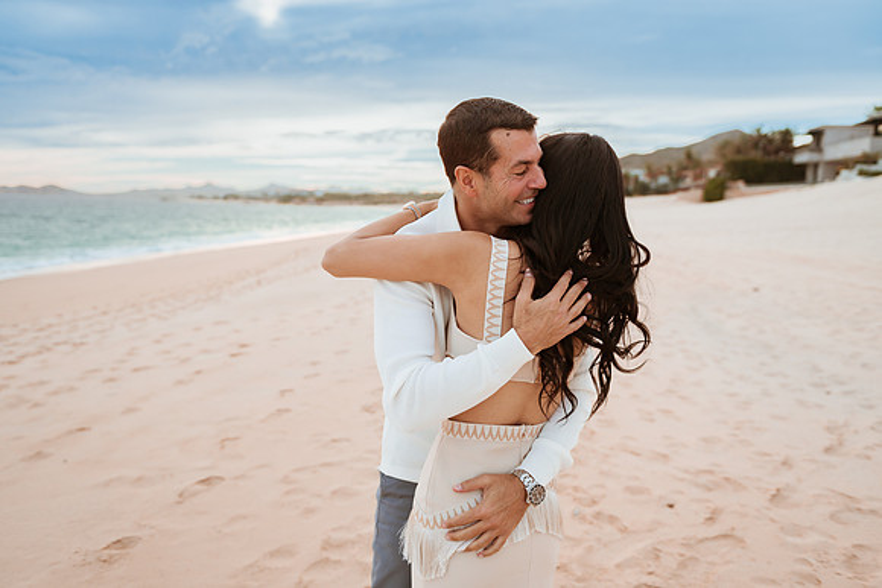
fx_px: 700
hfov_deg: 64.4
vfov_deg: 45.6
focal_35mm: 29
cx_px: 441
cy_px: 294
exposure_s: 1/4000
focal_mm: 28
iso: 250
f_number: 2.8
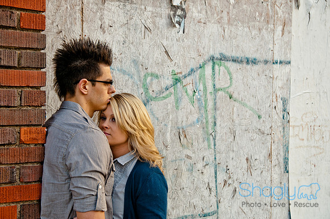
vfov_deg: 23.7
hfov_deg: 35.1
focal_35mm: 57
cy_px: 110
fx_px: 522
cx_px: 165
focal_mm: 38
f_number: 4
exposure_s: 1/200
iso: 200
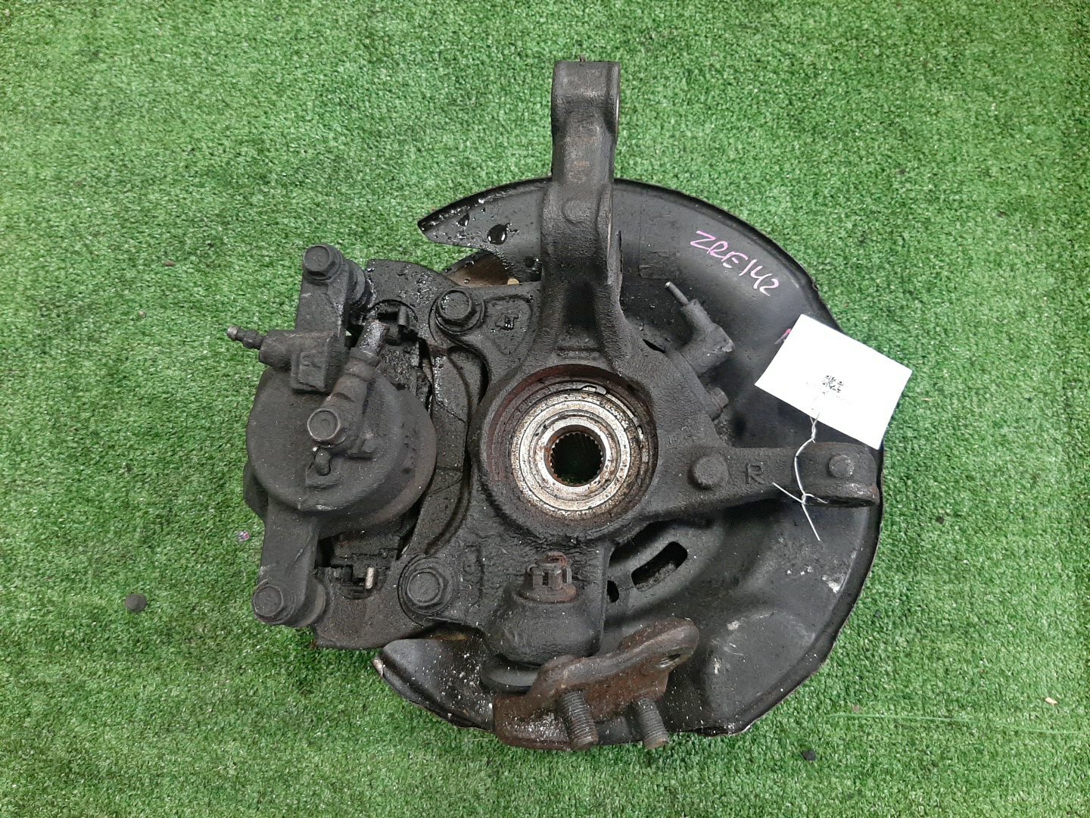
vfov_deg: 53.1
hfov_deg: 67.3
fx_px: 819
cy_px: 409
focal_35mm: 26
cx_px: 545
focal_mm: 3.93
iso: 245
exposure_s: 1/50
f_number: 1.7
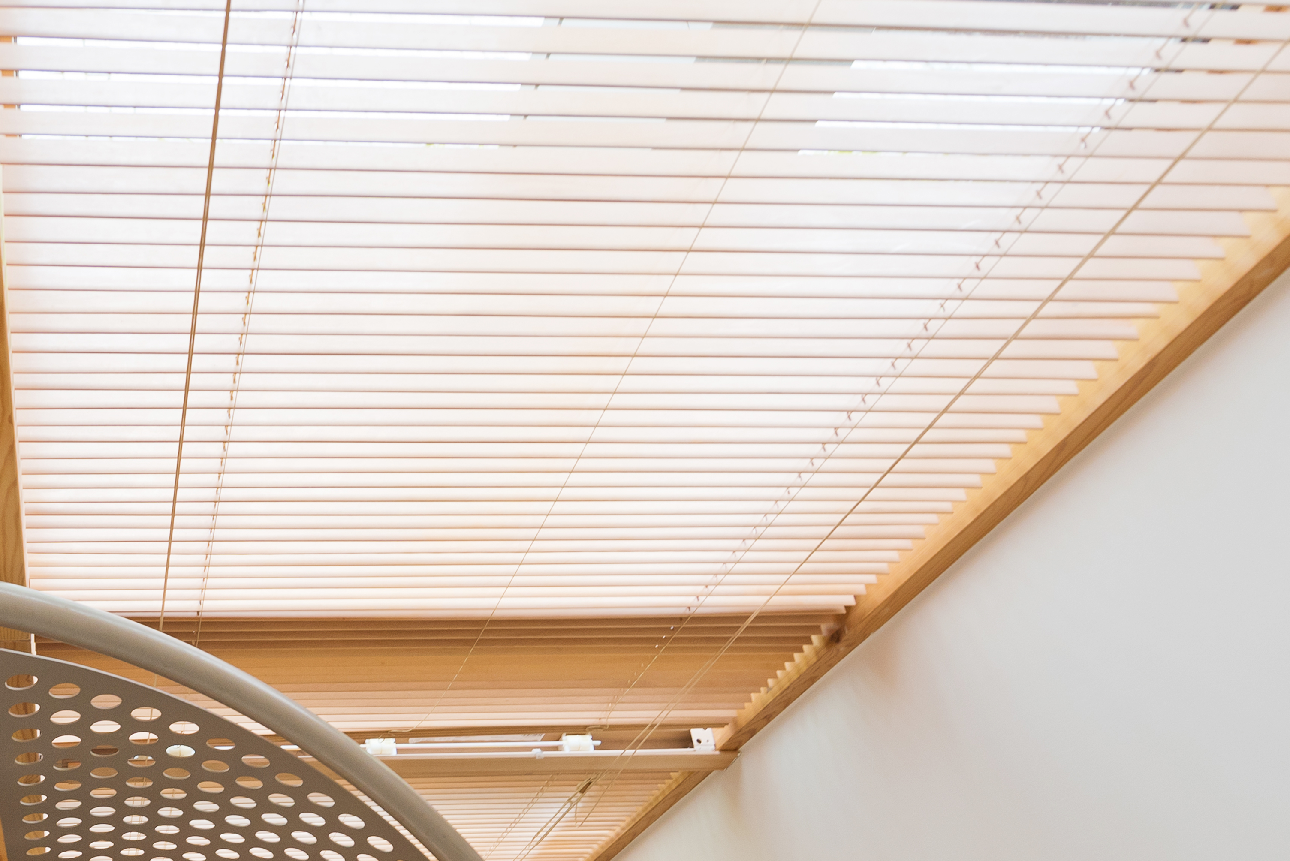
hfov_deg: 57.5
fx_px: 1004
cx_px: 163
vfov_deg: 40.9
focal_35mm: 28
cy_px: 851
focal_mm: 14
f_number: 3.5
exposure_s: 1/50
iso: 400
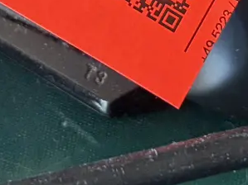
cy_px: -142
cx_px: 119
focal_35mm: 167
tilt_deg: -52.4
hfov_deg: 11.8
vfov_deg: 8.6
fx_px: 1196
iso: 320
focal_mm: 5.96
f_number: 1.6
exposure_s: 1/50
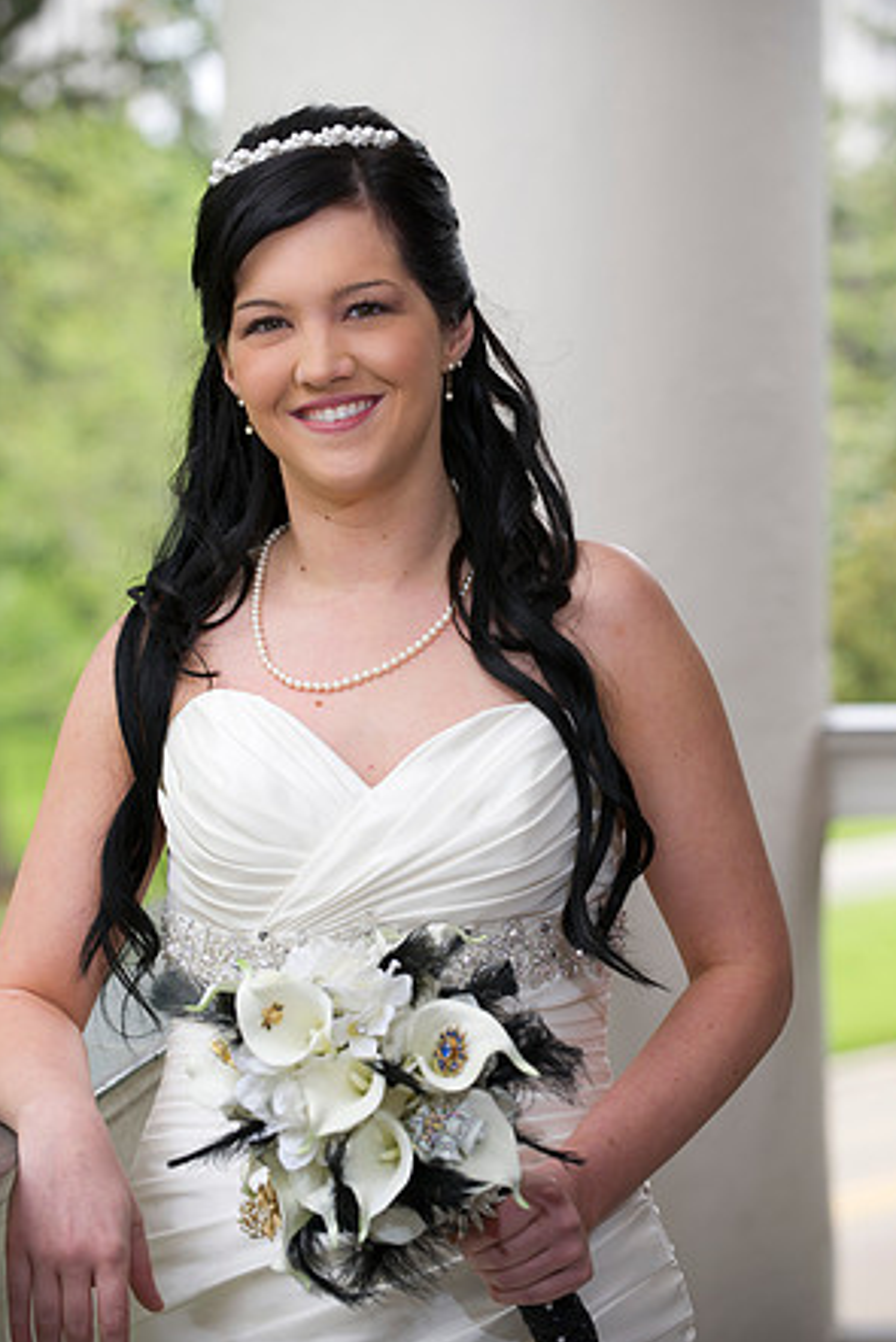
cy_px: 671
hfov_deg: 11.2
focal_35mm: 122
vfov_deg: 16.8
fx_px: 4551
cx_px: 448
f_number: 4
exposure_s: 1/125
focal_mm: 120
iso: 320
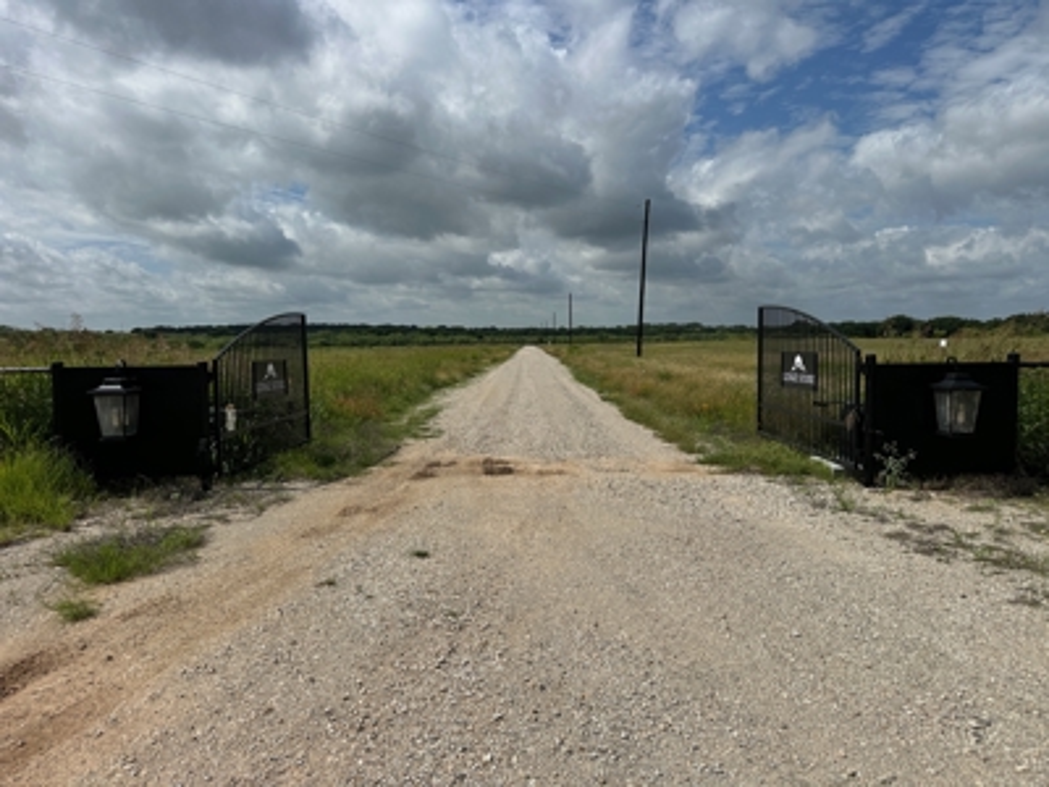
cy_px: 394
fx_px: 727
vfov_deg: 56.8
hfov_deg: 71.6
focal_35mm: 24
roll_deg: +0.8
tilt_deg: -4.9
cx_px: 524
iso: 80
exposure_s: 1/9709
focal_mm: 6.86
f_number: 1.78
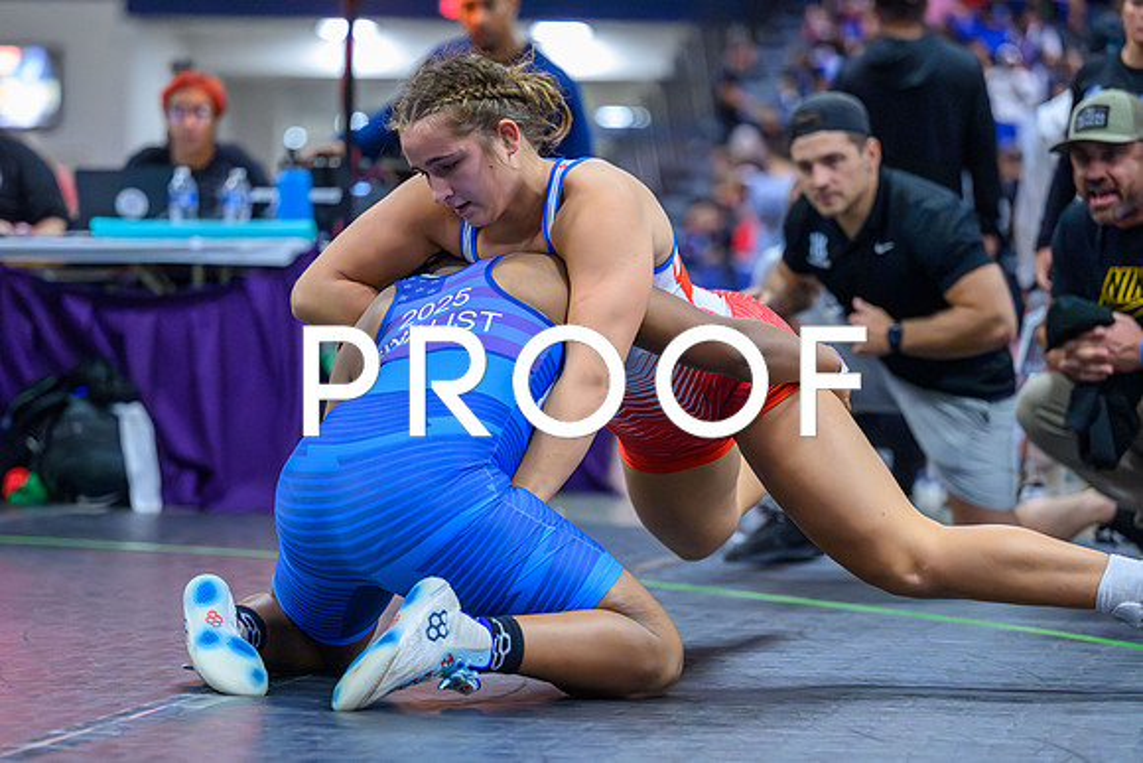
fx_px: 4443
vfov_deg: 9.8
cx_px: 497
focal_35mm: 140
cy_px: 429
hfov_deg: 14.7
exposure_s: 1/800
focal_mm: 115
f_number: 2.8
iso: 20000
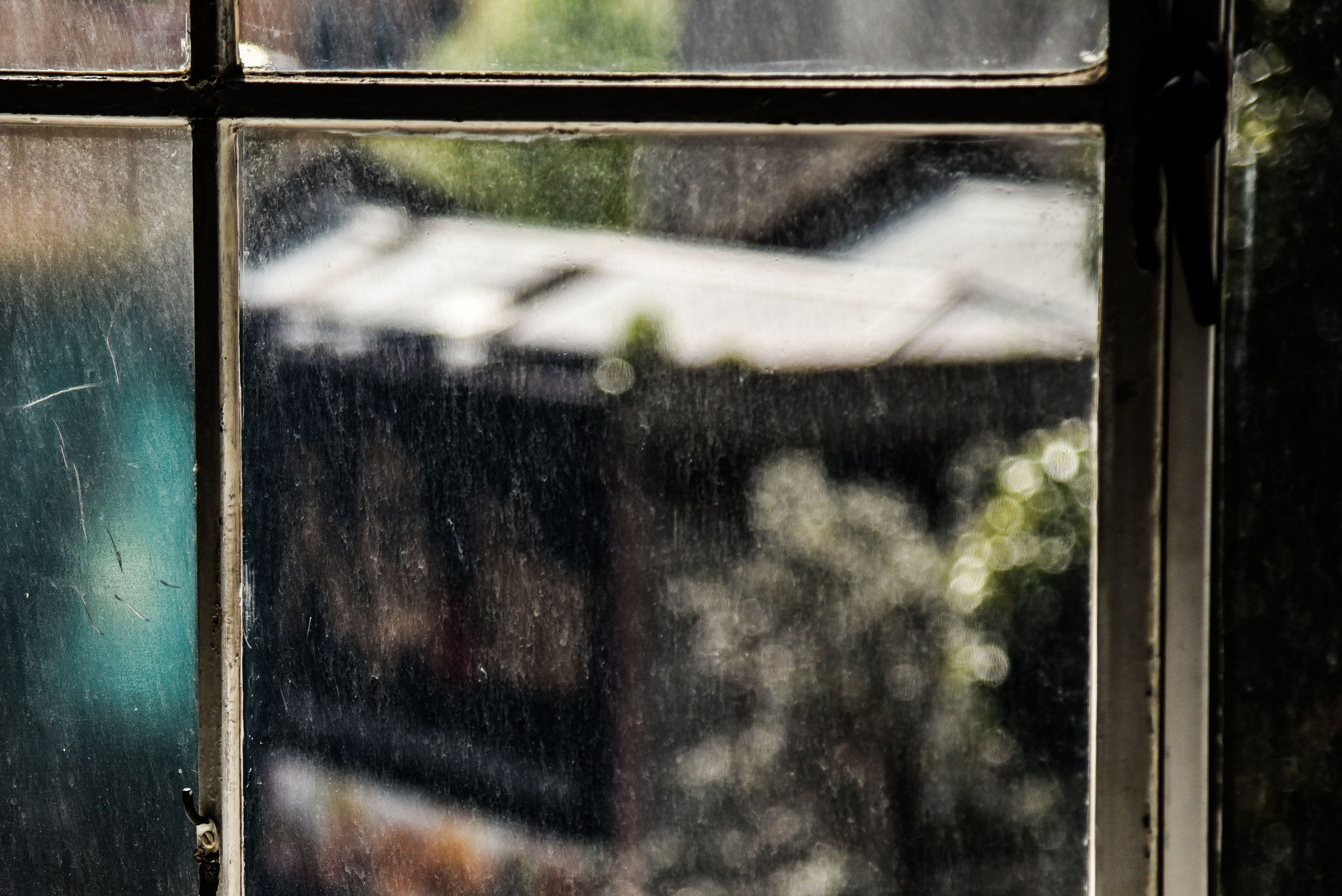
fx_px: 6712
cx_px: 279
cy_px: 793
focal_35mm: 180
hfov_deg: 11.4
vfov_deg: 7.6
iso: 280
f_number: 4
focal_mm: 100
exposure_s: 1/3200
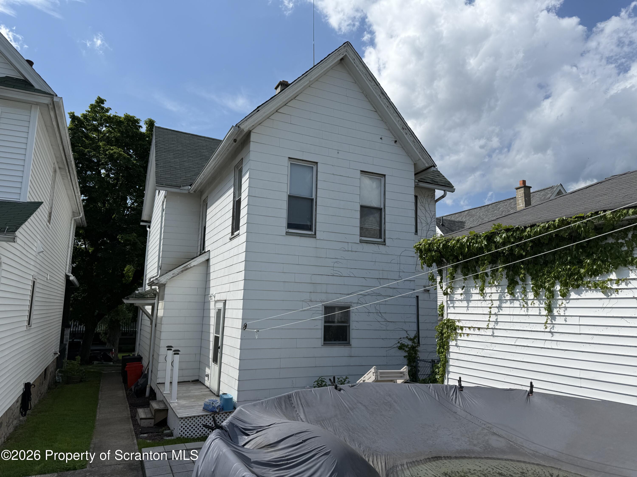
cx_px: 318
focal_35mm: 24
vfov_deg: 56.8
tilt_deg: +9.0
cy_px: 238
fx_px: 442
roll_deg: -0.7
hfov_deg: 71.6
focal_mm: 6.76
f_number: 1.78
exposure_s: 1/6711
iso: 80
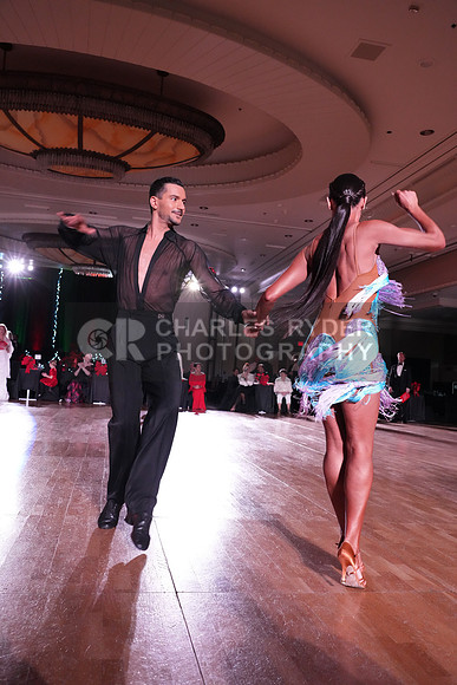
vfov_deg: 61.9
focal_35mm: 30
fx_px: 571
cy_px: 342
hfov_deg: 43.6
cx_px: 228
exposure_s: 1/320
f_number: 5
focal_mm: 30
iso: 6400
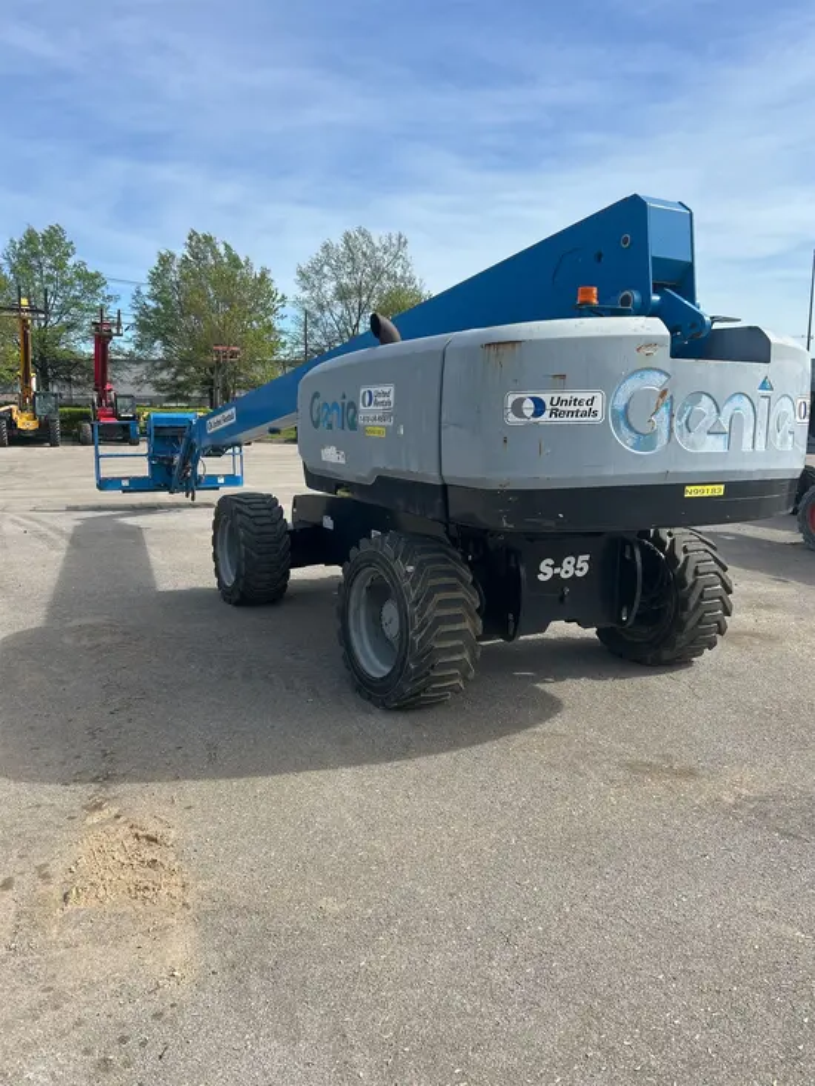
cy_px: 543
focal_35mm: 26
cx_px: 408
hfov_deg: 53.1
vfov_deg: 67.3
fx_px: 816
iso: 50
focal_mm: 5.7
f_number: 1.5
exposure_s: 1/3460
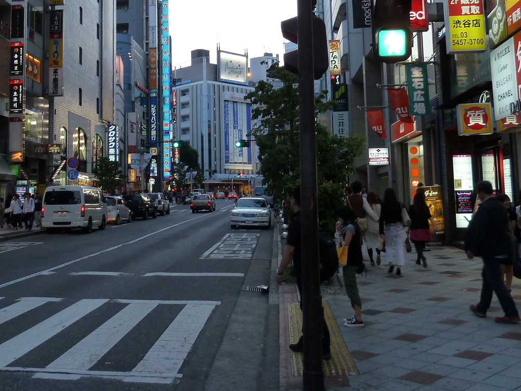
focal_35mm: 40
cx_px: 200
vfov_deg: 35.7
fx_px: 602
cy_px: 136
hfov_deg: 46.4
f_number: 3.3
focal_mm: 4.1
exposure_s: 1/50
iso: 125
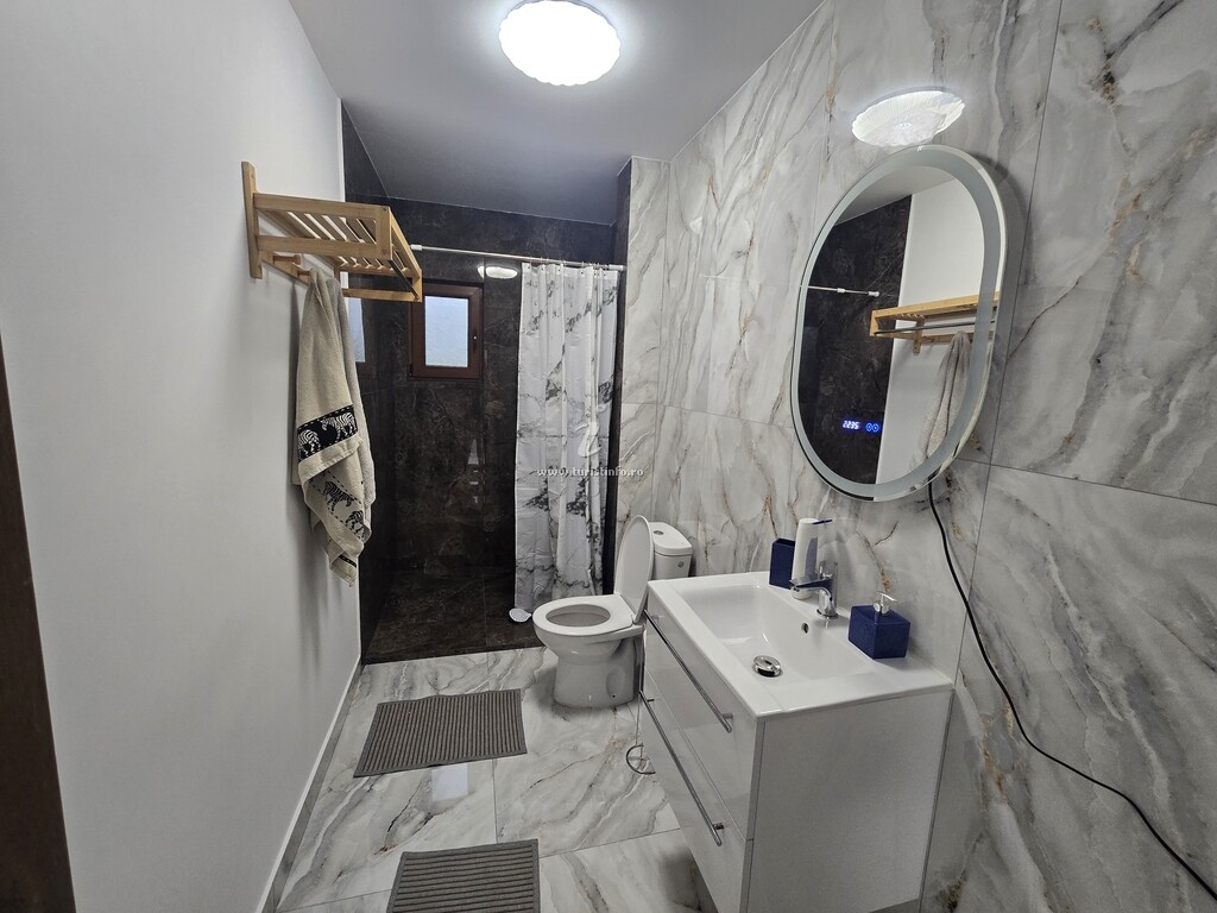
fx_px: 457
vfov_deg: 89.9
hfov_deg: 106.2
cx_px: 608
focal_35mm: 13
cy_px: 456
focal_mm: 2.2
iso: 160
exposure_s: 1/50
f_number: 2.2
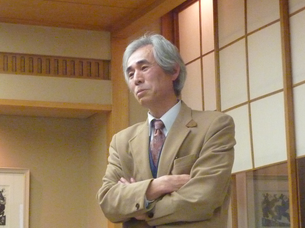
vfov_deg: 13.1
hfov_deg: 17.4
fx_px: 996
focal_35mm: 113
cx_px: 152
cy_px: 114
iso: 800
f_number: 4
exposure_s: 1/25
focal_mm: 10.3
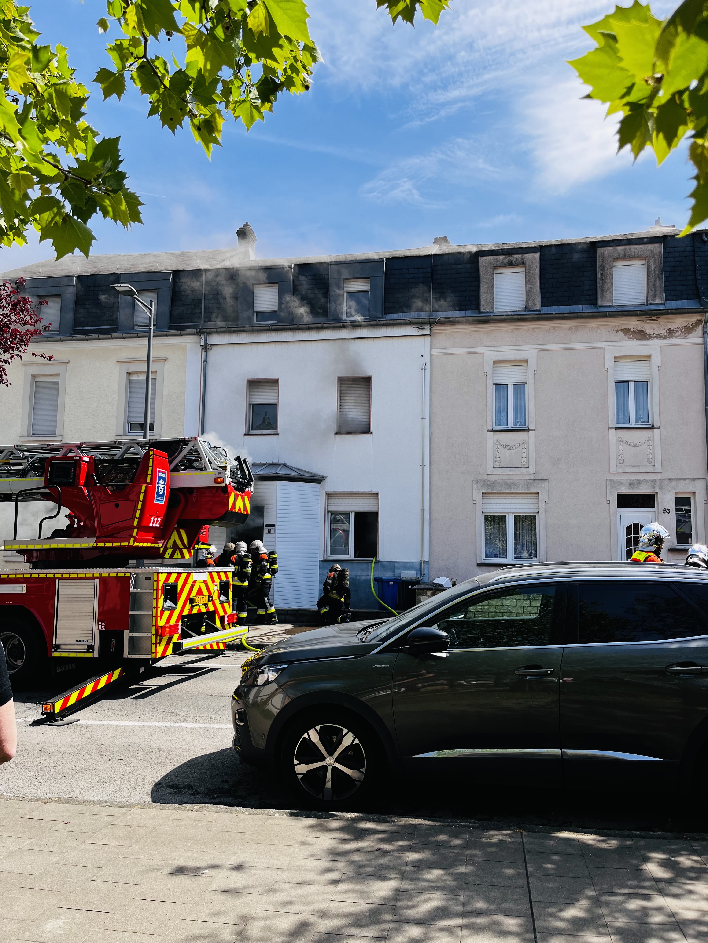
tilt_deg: +4.7
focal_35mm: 26
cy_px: 472
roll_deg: -1.3
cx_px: 354
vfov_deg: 67.3
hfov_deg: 53.1
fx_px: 709
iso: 50
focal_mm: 5.1
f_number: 1.6
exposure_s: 1/2463
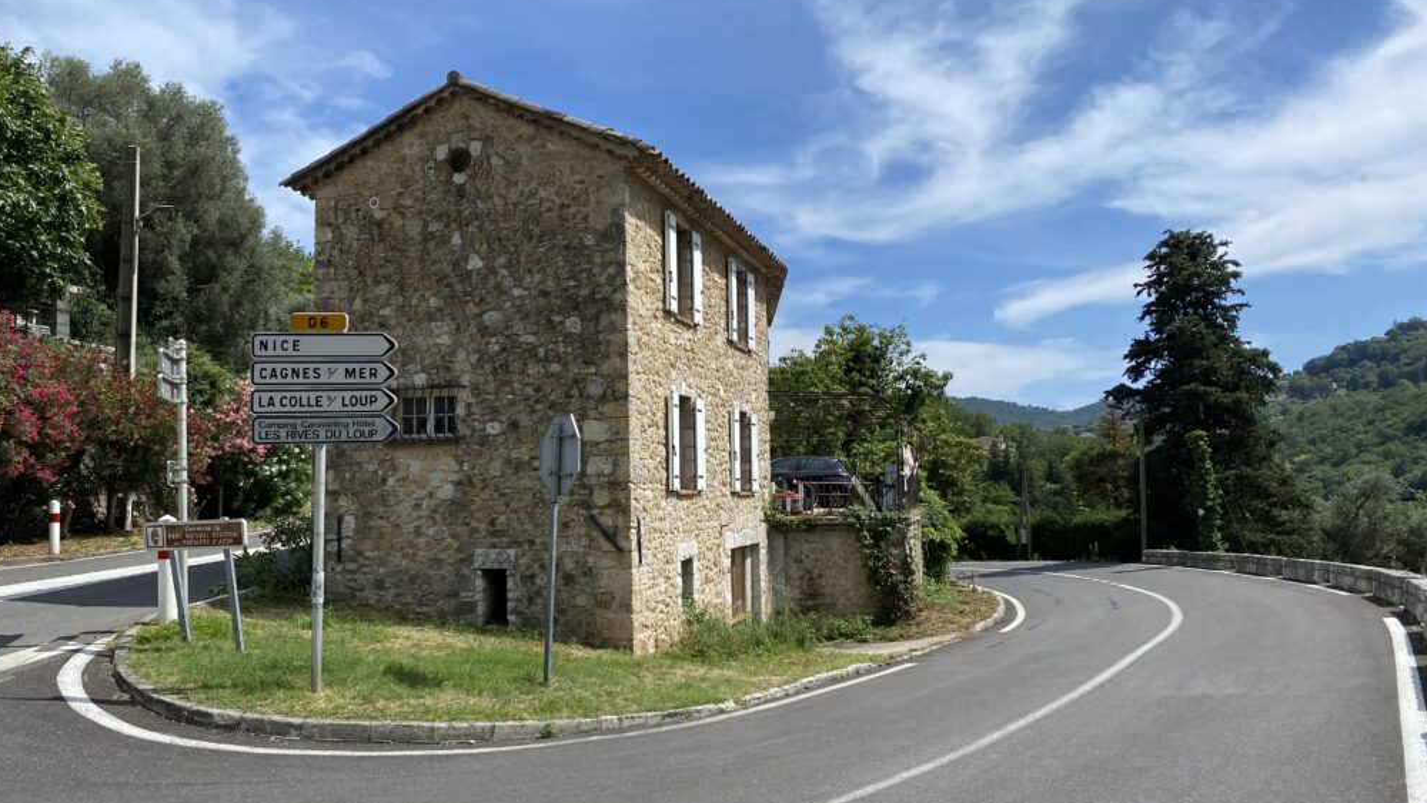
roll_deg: +0.2
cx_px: 699
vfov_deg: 40.2
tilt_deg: +0.9
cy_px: 436
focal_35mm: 29
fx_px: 1098
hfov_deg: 66.0
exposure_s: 1/3401
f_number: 1.8
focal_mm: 4.25
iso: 32
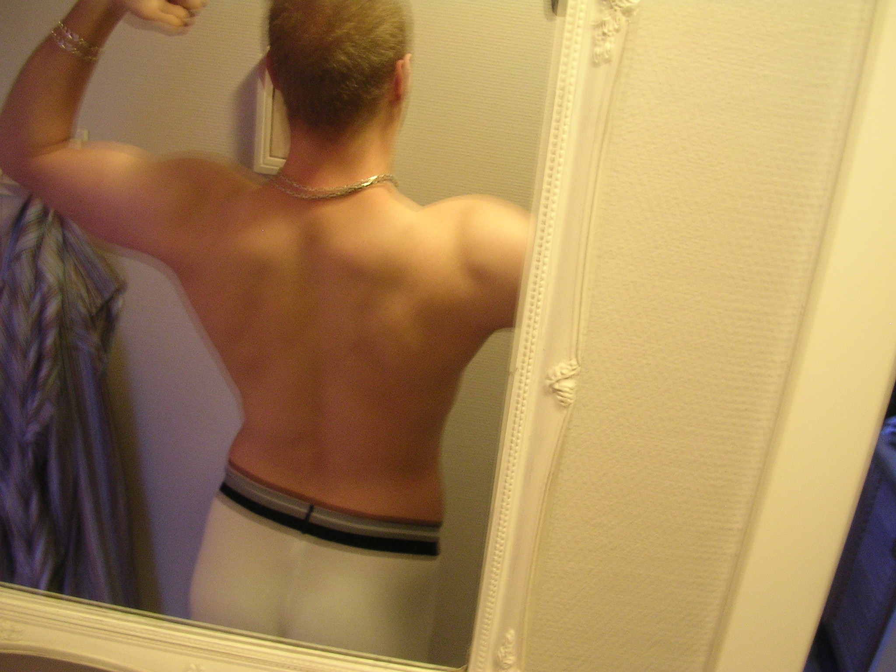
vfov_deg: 37.7
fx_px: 984
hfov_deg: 49.0
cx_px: 448
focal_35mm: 38
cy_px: 336
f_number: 2.8
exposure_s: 1/3.6
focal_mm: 5.8
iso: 208
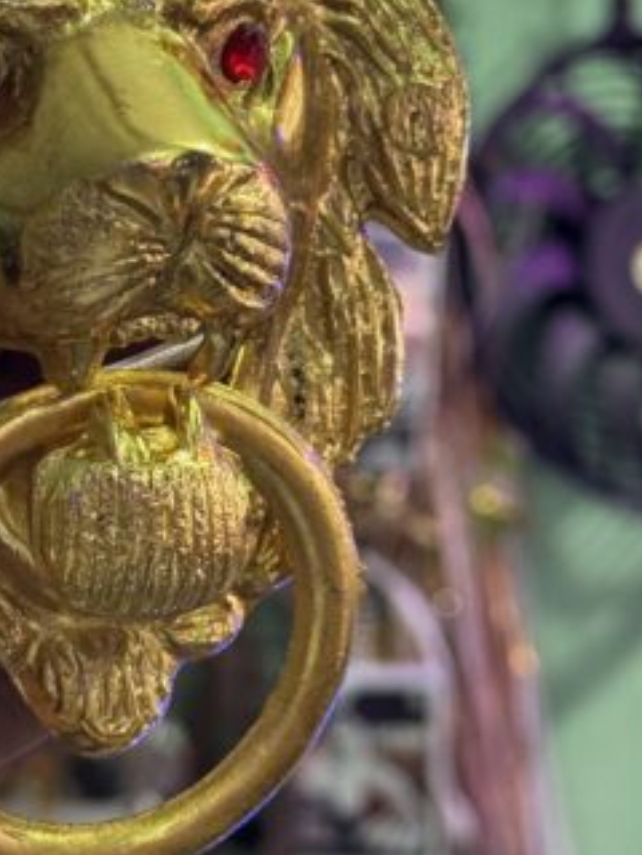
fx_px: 2967
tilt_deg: -4.6
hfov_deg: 12.3
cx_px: 59
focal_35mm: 120
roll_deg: -0.4
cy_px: 289
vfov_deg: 16.4
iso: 100
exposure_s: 1/50
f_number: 1.78
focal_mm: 6.76
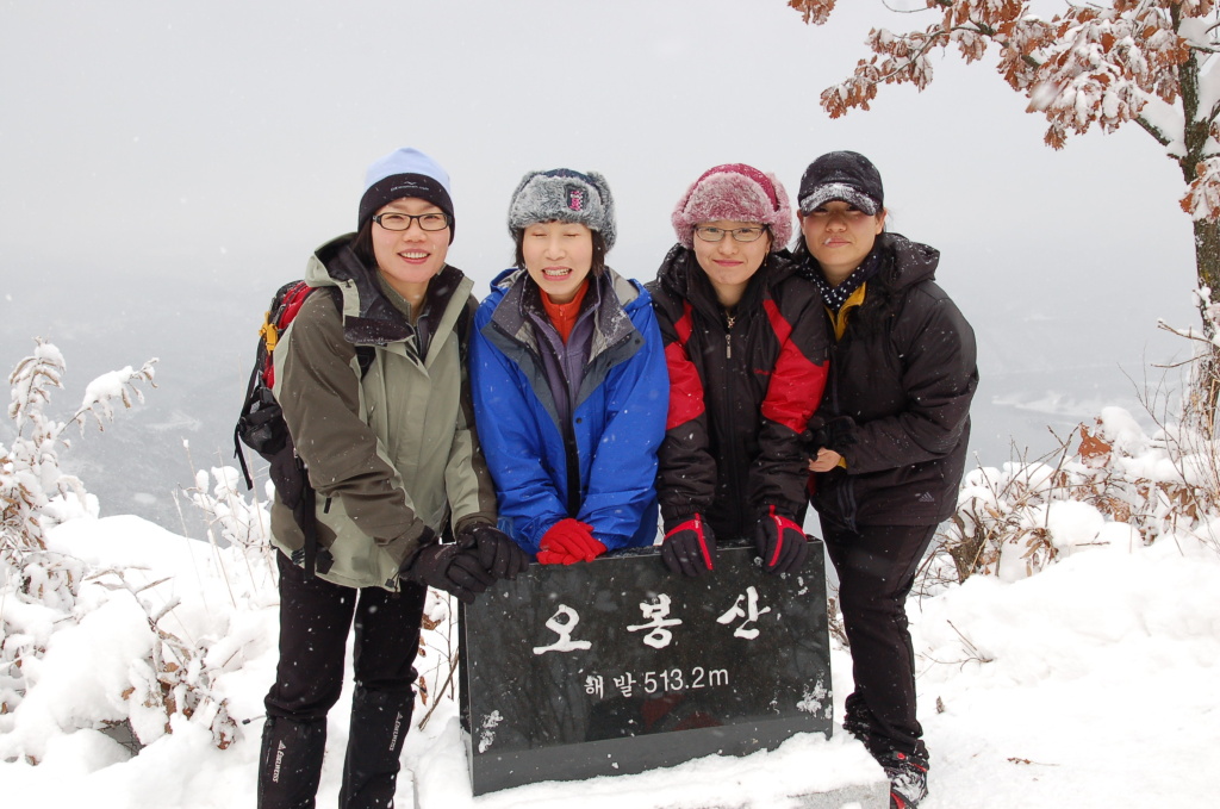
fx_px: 1319
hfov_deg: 49.6
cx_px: 610
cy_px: 404
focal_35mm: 39
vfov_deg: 34.1
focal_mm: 26
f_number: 9
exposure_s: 1/160
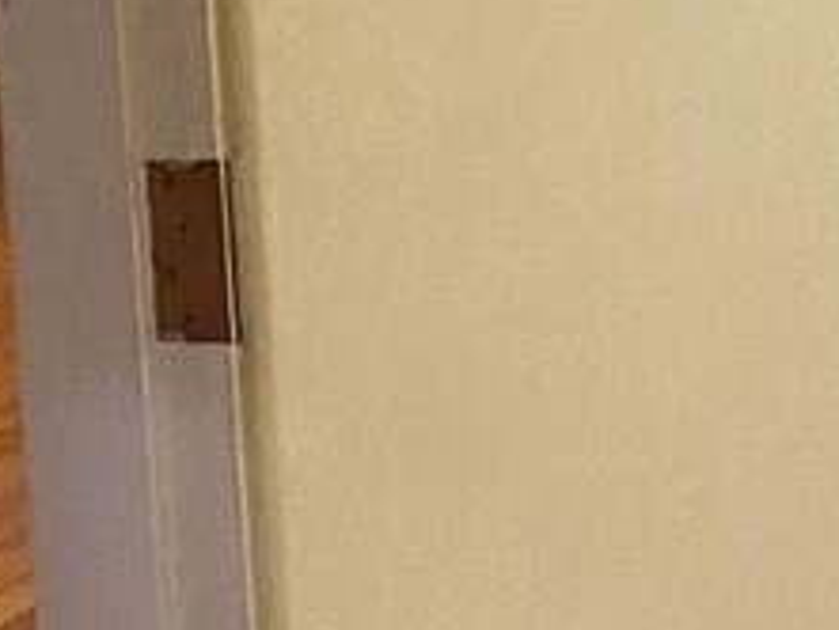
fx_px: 4559
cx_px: 2221
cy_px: -61
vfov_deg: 7.9
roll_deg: +0.2
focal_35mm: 188
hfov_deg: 9.1
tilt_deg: -8.9
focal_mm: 4.25
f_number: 1.8
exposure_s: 1/60
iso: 320
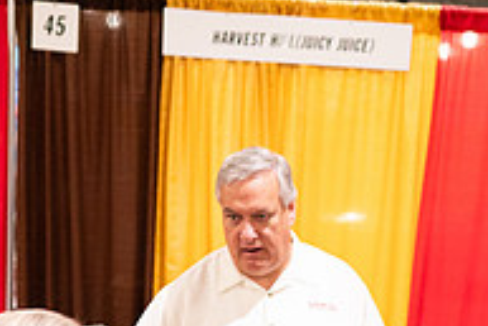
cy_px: 438
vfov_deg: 17.6
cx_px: 271
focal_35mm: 72
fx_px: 977
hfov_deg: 28.0
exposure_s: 1/200
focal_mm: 24
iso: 1600
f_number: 1.8
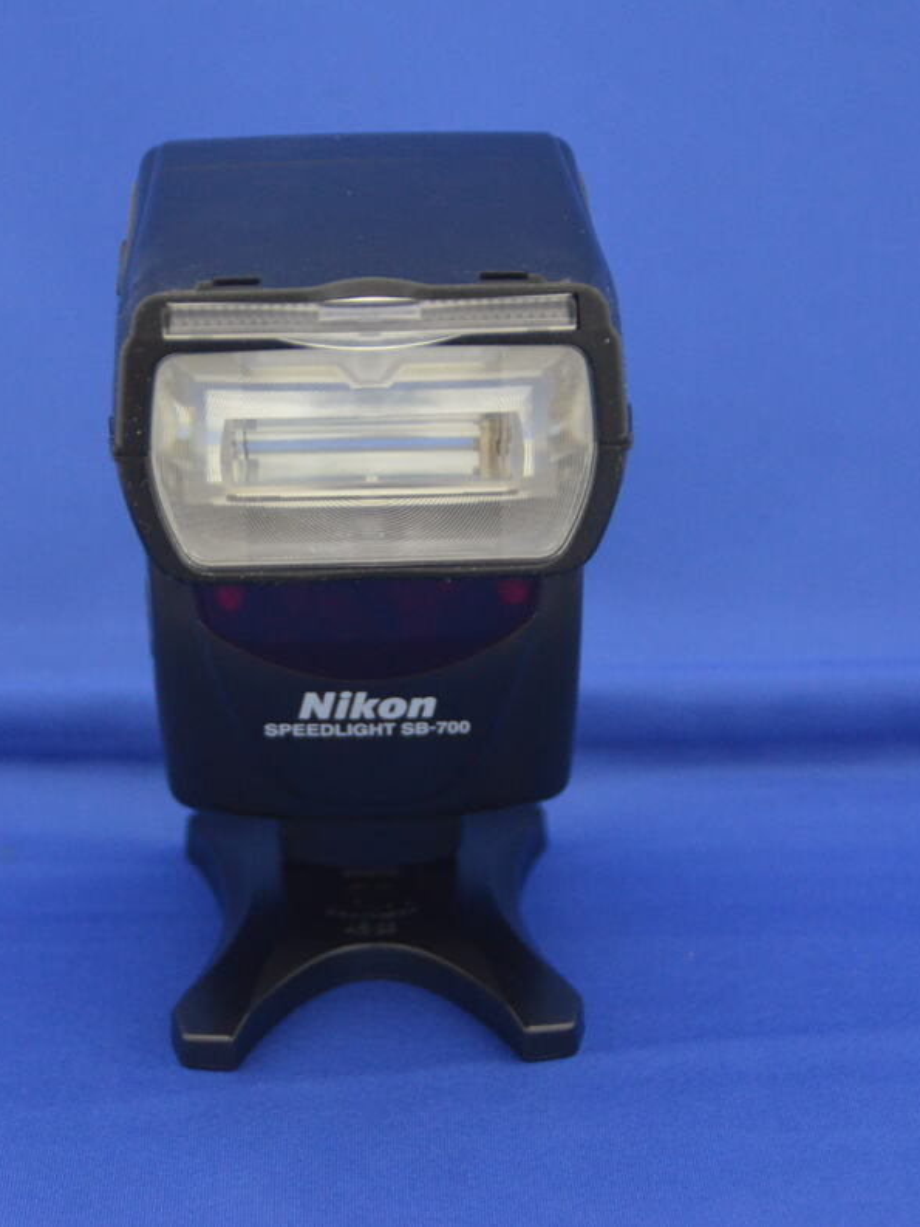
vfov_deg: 16.1
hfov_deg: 12.1
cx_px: 374
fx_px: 4322
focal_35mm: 122
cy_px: 614
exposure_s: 1/50
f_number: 5
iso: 1600
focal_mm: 56
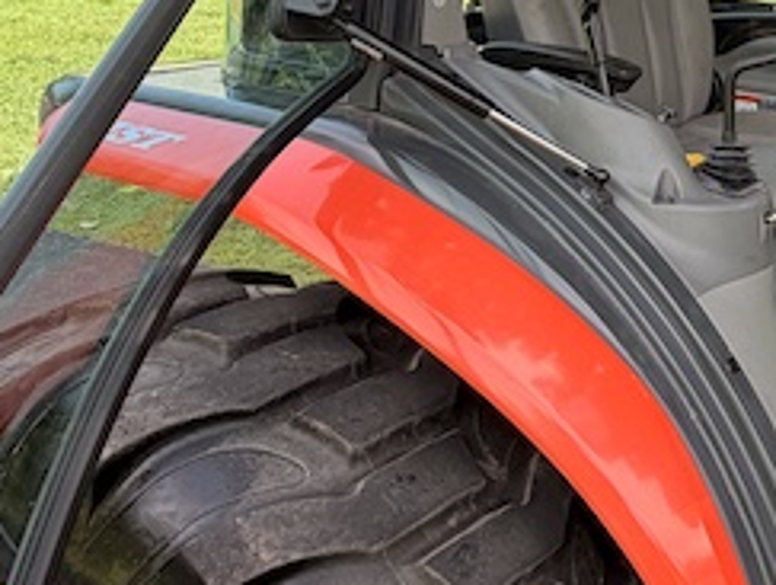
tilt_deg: -11.3
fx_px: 1033
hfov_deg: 34.1
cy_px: 134
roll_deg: -2.8
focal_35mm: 46
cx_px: 904
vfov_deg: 31.0
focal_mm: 2.22
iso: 40
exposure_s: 1/166
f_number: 2.2
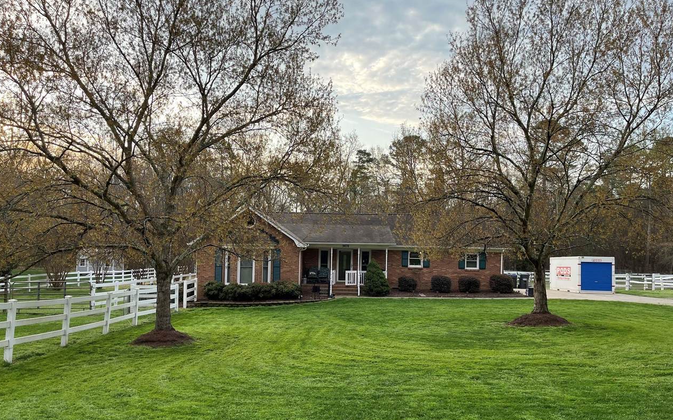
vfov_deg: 44.4
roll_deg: -1.0
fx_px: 513
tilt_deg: +0.1
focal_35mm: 28
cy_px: 238
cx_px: 337
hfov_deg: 66.5
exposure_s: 1/534
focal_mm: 5.1
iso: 50
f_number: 1.6
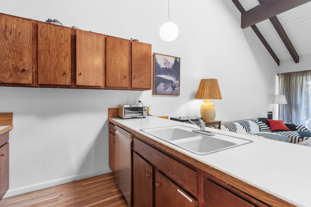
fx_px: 138
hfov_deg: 96.7
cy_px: 104
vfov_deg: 73.7
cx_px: 156
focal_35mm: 16
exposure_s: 1
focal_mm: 16
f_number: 8
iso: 400
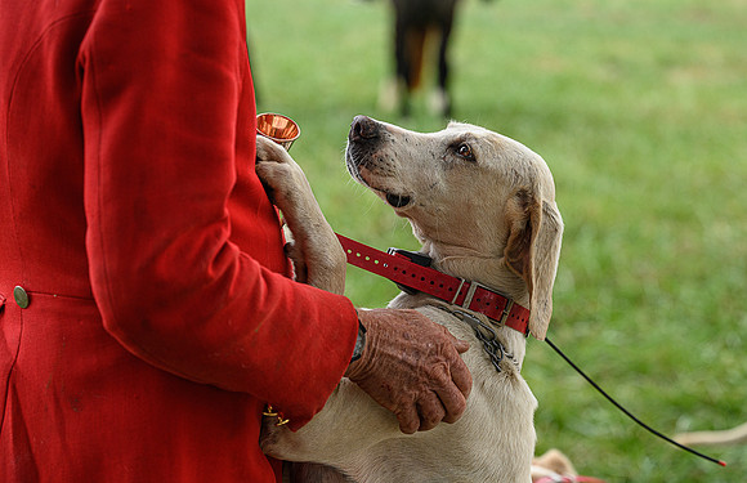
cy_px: 196
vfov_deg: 13.9
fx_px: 1985
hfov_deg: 21.3
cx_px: 431
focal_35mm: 97
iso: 400
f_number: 3.5
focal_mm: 83
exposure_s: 1/320
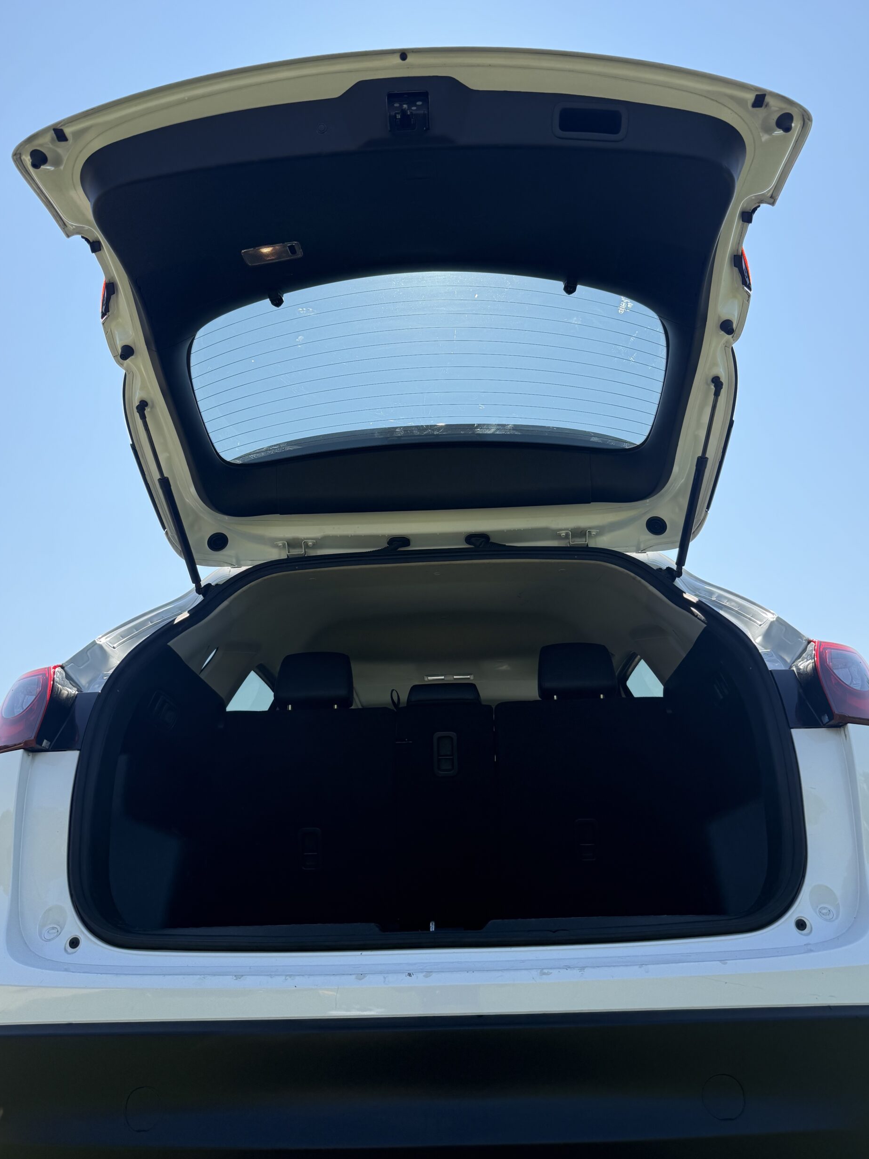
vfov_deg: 69.4
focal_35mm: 25
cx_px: 441
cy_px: 558
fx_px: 837
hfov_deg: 54.9
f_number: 1.78
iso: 100
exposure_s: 1/3953
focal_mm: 6.76
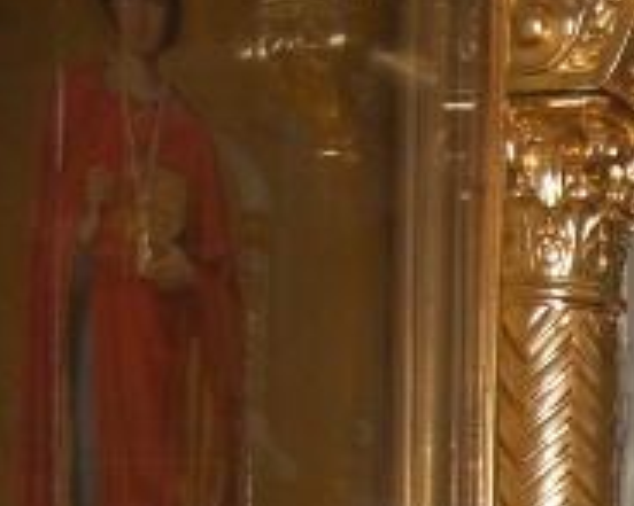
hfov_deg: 13.9
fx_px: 2063
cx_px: 1371
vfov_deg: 12.8
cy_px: 892
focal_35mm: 110
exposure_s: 1/60
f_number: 3.5
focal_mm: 18
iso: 400
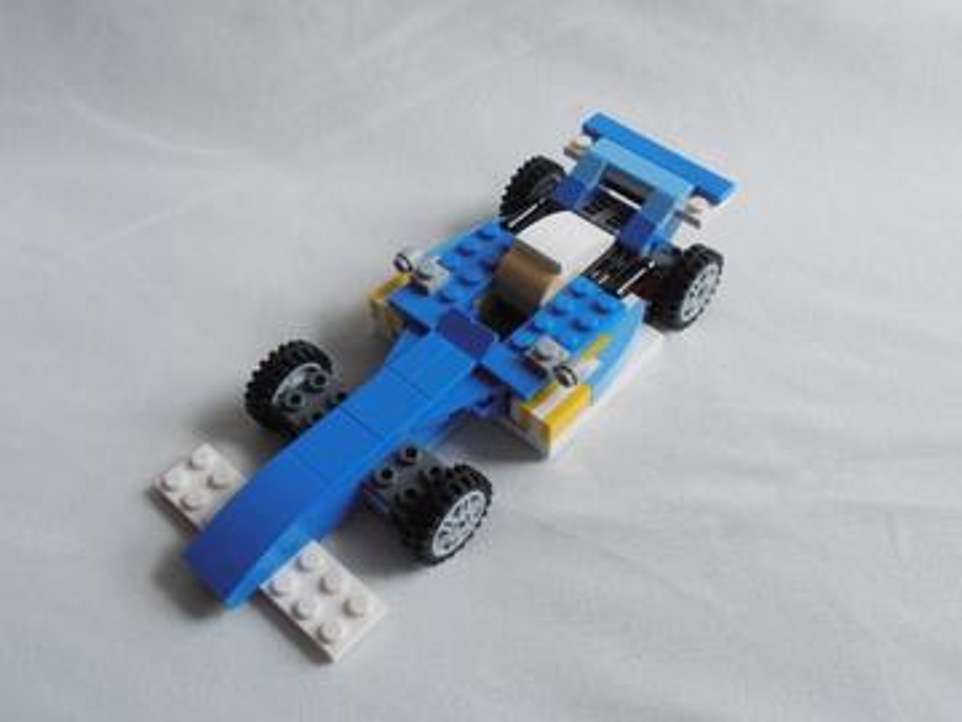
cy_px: 361
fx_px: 1028
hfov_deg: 50.1
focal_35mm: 37
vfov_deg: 38.7
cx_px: 481
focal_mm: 6.61
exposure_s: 1/200
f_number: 3.9
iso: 80
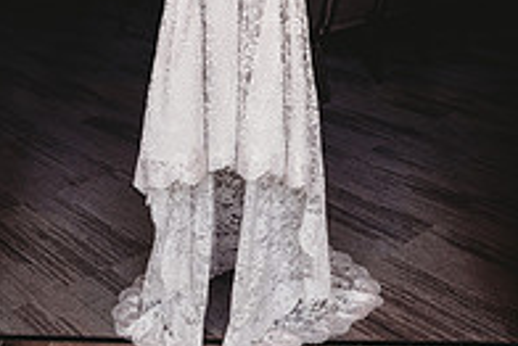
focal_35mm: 55
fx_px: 792
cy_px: -137
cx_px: 262
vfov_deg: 21.6
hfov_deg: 36.2
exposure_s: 1/320
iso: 250
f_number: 1.8
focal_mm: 24
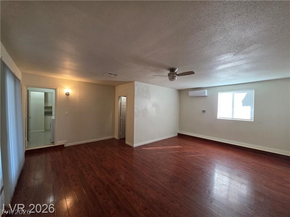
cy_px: 108
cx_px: 145
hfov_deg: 106.2
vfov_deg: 89.9
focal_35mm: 13
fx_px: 109
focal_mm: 2.2
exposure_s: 1/120
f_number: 1.9
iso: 250
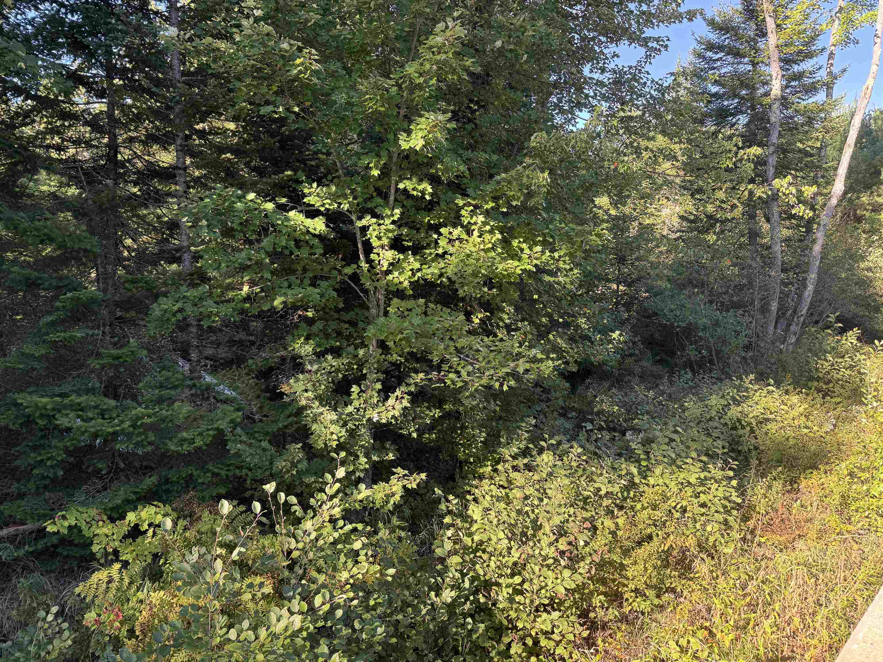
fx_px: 612
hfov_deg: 71.6
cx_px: 442
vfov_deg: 56.8
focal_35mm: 24
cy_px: 331
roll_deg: -0.9
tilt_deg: -9.1
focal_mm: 6.76
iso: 64
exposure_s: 1/235
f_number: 1.78
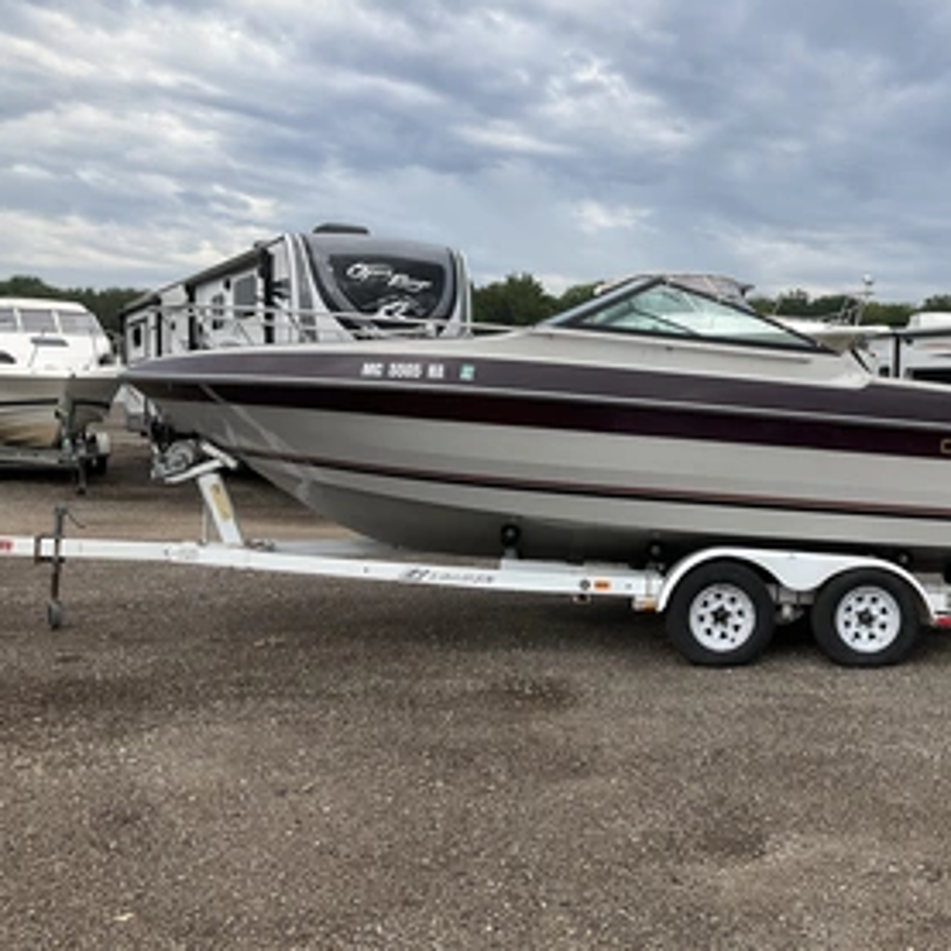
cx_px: 680
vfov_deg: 44.9
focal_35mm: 37
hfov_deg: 43.9
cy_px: 439
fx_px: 1150
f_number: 1.8
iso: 25
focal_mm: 3
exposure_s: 1/804
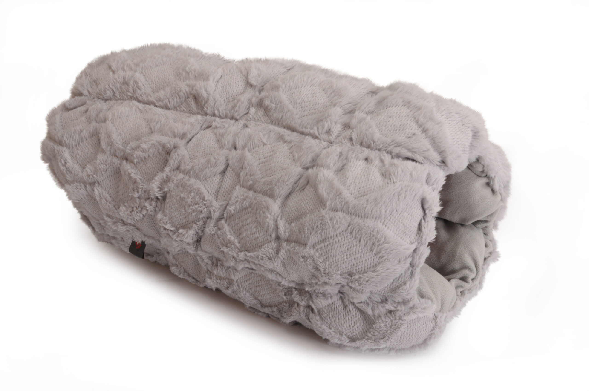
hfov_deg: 49.6
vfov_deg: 34.1
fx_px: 637
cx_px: 294
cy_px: 196
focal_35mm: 39
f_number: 25
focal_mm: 26
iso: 400
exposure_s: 1/160
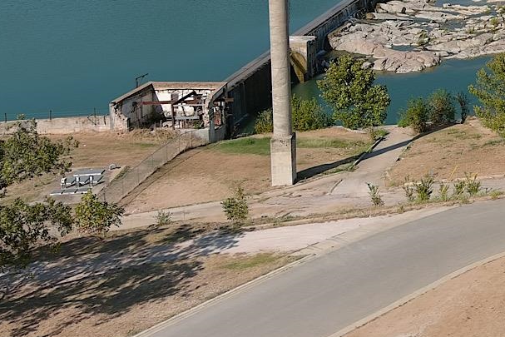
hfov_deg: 21.0
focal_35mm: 86
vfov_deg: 14.9
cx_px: 690
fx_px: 1207
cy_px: -153
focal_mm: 10.57
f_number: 2.8
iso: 100
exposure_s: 1/1600
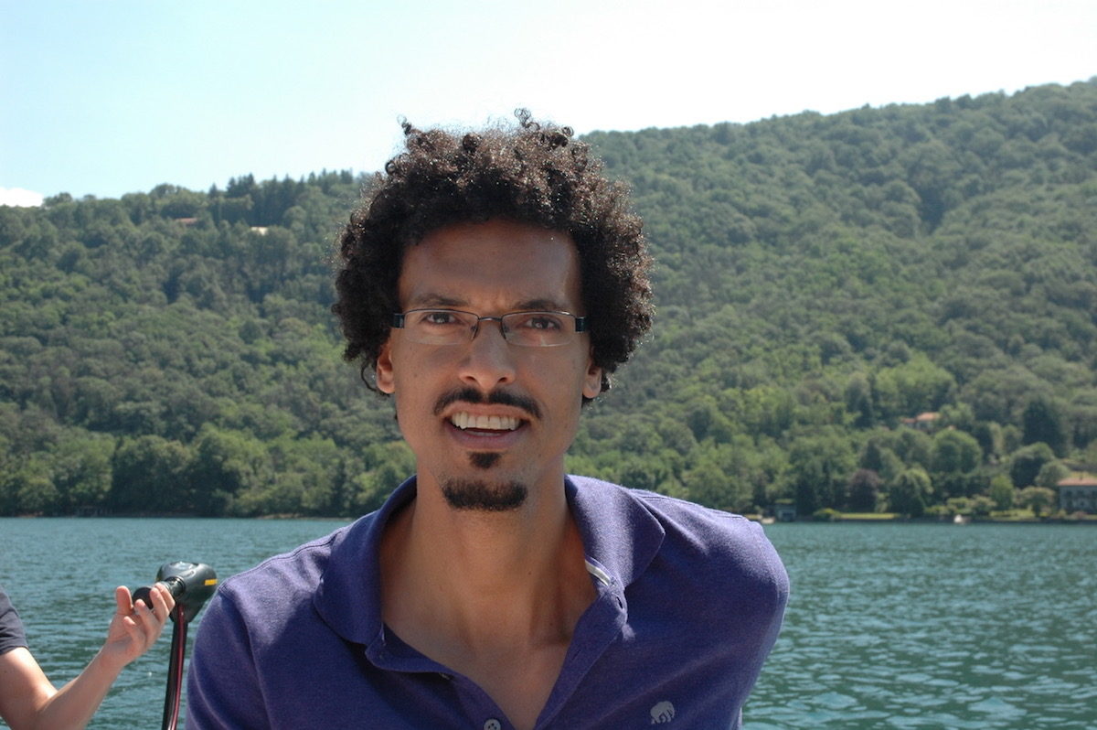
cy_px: 365
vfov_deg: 28.9
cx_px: 548
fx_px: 1416
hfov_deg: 42.4
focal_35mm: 46
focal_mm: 31
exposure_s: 1/250
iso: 200
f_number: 8
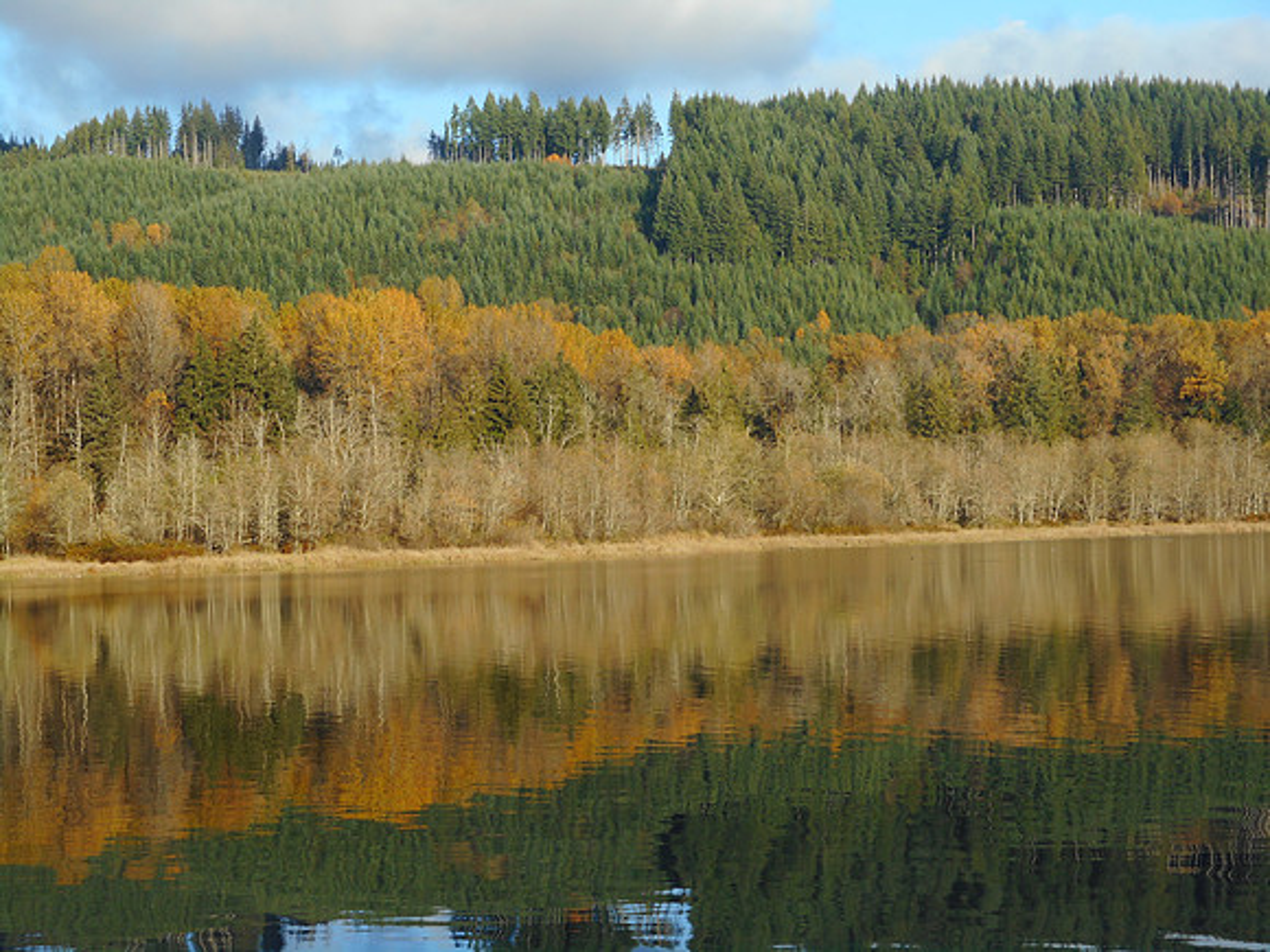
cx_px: 635
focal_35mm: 77
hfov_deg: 25.3
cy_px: 476
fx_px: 2825
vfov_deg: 19.1
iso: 80
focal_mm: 13.8
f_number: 5.5
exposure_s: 1/200
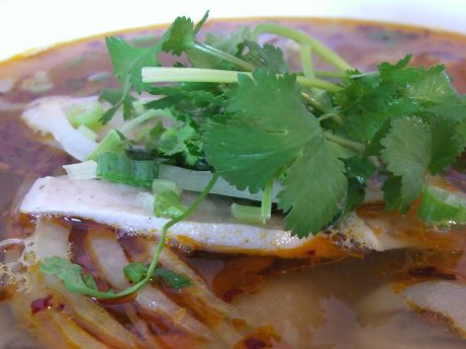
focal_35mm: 66
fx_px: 888
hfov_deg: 29.3
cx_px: 282
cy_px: 274
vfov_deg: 22.0
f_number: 2.8
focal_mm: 7.9
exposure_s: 1/10
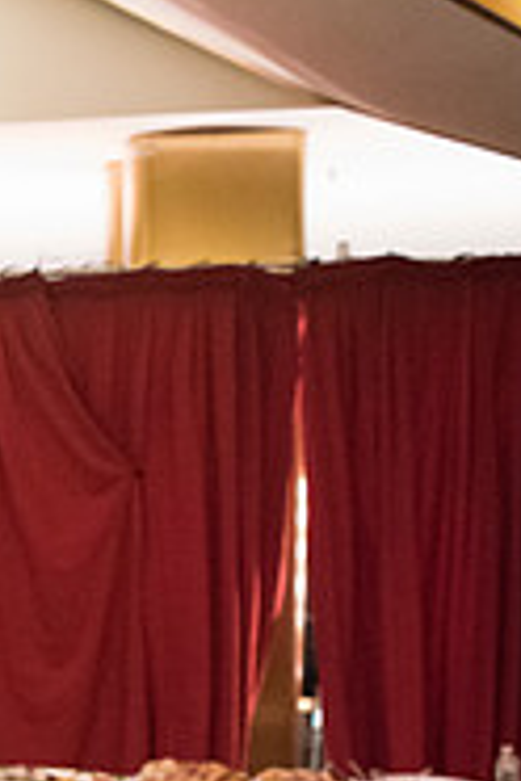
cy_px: 632
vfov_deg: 26.5
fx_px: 1628
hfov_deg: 14.8
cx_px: -534
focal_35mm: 75
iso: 10000
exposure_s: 1/100
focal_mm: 24
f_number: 3.5
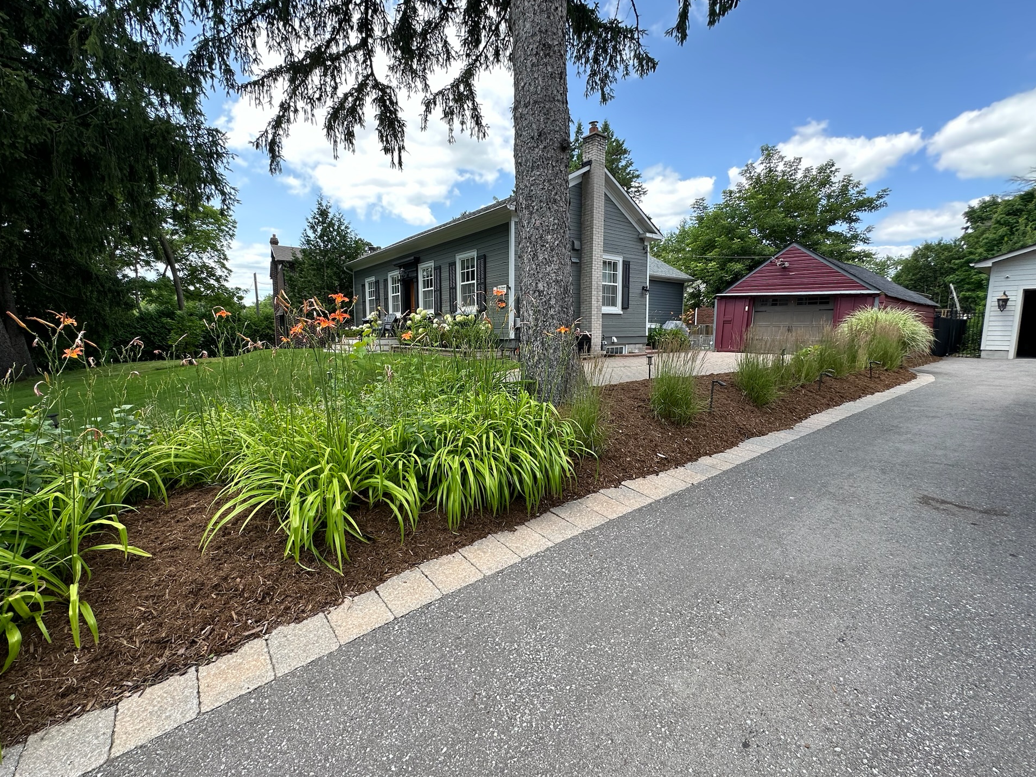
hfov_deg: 98.1
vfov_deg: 81.8
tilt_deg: -6.8
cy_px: 384
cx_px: 491
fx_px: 449
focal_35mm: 15
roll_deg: +0.2
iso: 40
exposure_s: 1/320
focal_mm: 2.22
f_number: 2.2
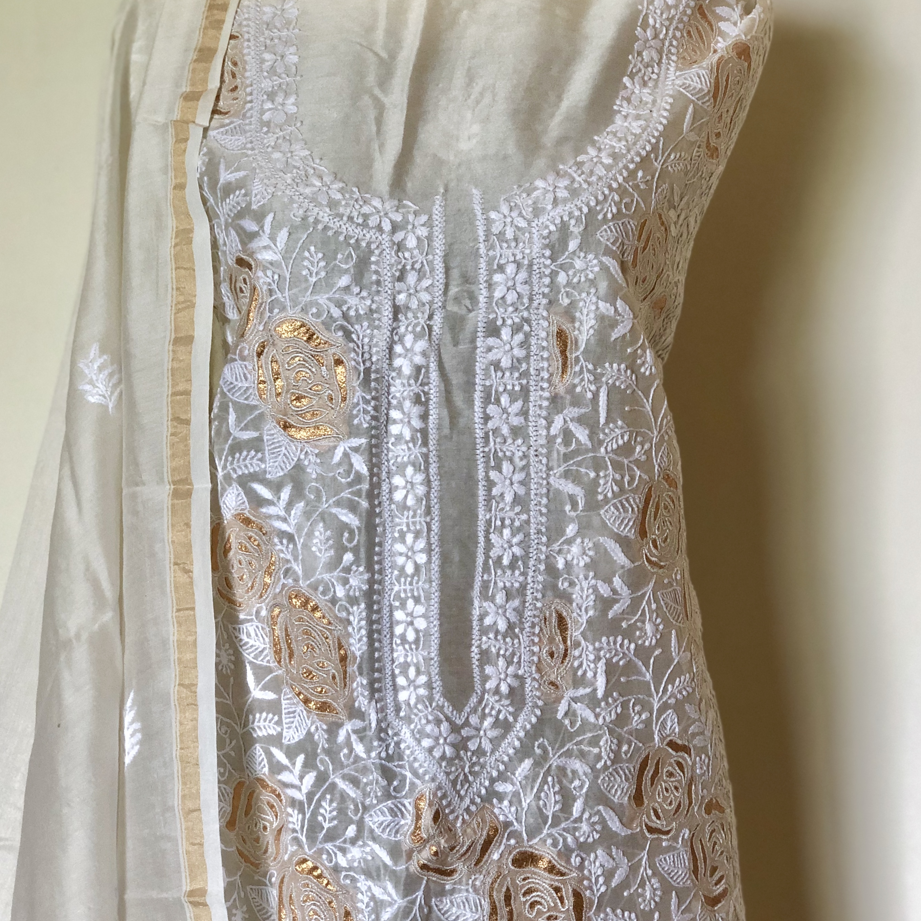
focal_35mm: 62
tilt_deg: -2.5
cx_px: 459
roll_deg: -2.4
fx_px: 1866
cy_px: 490
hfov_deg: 27.7
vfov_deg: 27.7
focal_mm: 6
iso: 64
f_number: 2.4
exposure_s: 1/50
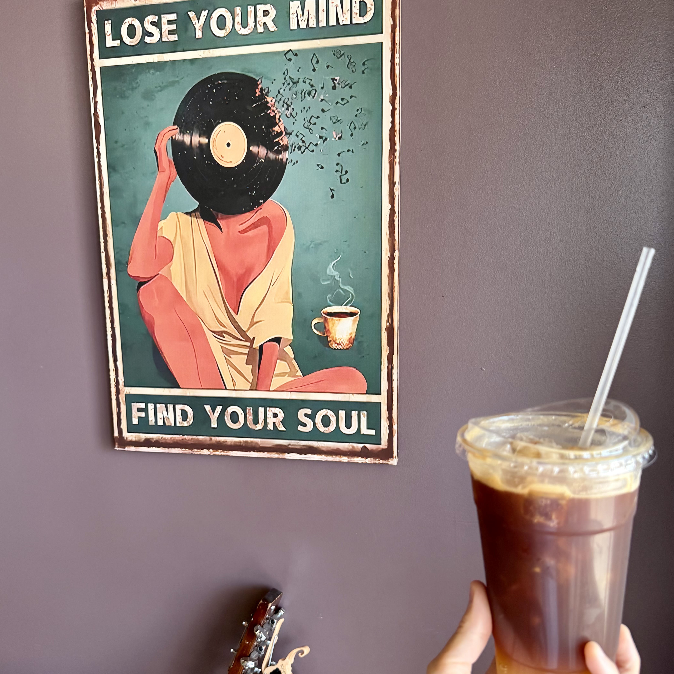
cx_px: 333
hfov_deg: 55.6
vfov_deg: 55.6
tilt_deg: -9.1
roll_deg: +0.2
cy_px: 363
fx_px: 639
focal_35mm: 29
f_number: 1.78
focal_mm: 6.76
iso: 125
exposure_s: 1/120
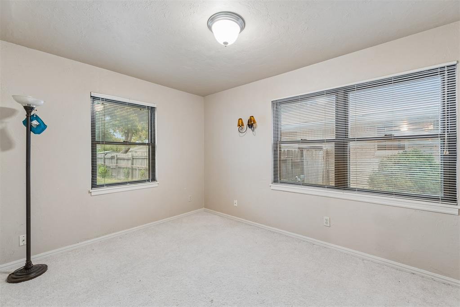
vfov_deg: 77.3
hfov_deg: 100.4
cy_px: 154
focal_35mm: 15
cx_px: 230
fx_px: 192
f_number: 7.1
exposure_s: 1/20
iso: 200
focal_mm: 10
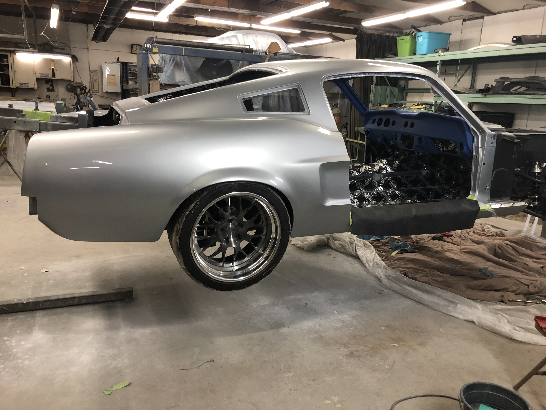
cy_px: 205
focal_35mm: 28
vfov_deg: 49.7
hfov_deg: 63.4
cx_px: 273
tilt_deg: -15.2
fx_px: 442
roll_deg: -3.4
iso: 40
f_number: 1.8
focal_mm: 3.99
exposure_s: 1/20
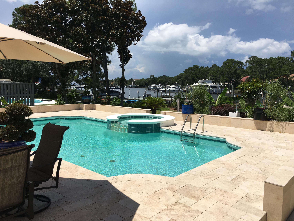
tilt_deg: -4.9
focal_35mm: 29
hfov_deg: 61.7
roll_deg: -0.6
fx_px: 246
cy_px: 110
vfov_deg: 48.2
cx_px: 147
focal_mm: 4.15
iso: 25
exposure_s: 1/3344
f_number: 2.2
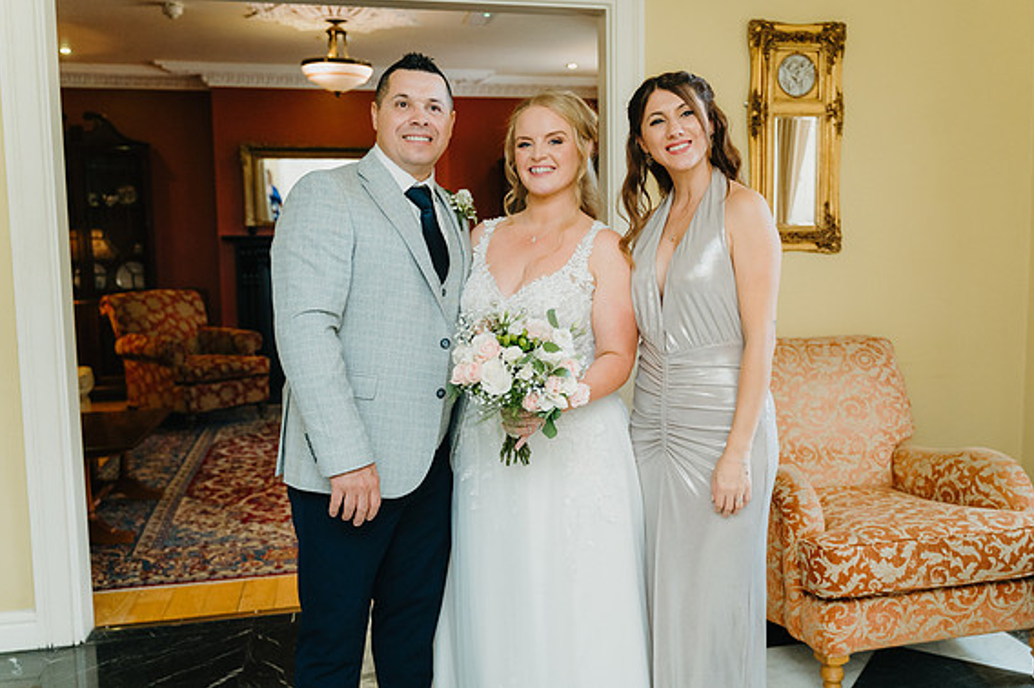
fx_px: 947
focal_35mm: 33
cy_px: 338
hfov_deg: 57.2
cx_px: 563
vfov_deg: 39.9
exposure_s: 1/160
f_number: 2.8
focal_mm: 30
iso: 2500
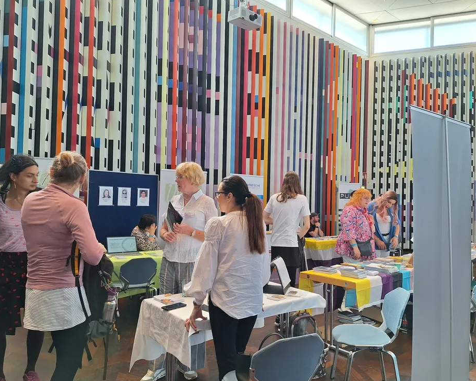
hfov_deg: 68.0
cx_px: 254
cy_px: 194
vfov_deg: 56.8
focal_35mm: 25
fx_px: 352
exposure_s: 1/100
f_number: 1.8
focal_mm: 5.54
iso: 64
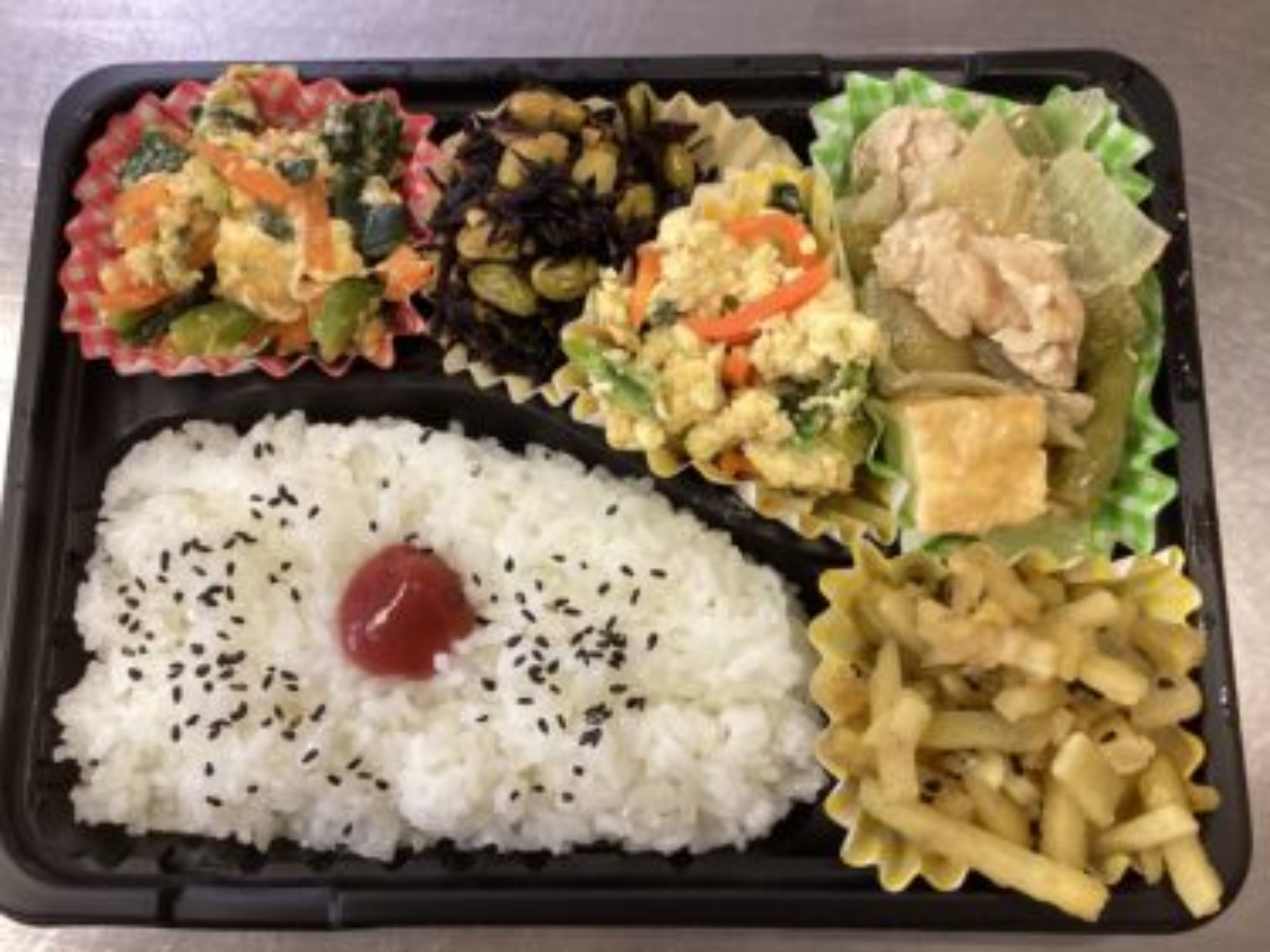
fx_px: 1137
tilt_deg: -77.8
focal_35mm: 31
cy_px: 476
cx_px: 635
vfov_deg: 45.4
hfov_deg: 58.4
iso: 160
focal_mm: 3.3
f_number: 2.4
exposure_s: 1/50
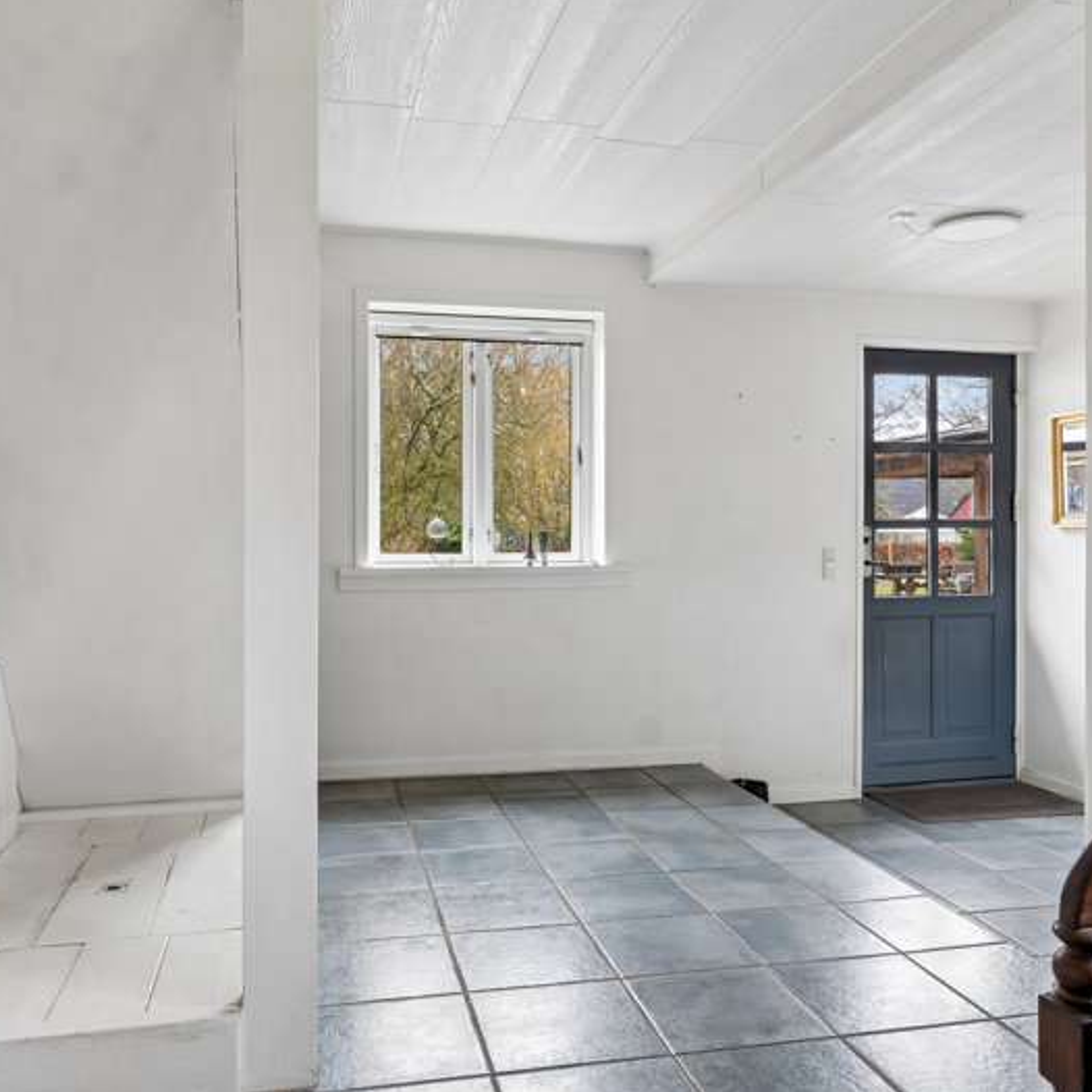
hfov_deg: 52.5
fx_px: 1106
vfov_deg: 52.5
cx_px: 540
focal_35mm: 31
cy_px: 543
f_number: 8
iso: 200
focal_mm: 16
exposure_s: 1/5
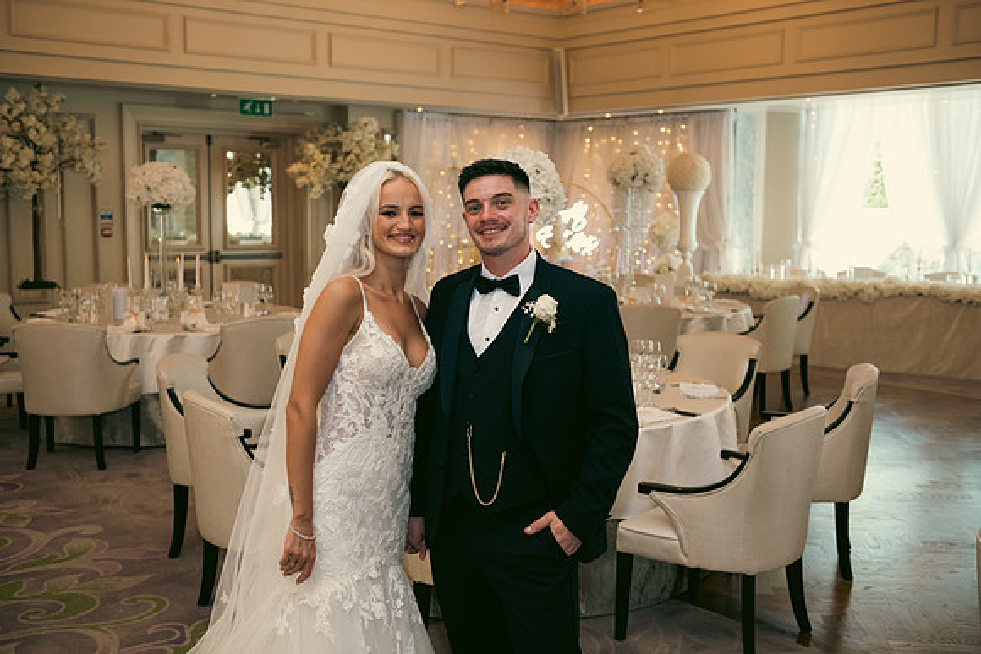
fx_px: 1199
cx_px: 490
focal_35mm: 44
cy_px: 327
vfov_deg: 30.5
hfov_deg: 44.5
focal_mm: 44
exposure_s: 1/160
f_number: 3.5
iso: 640
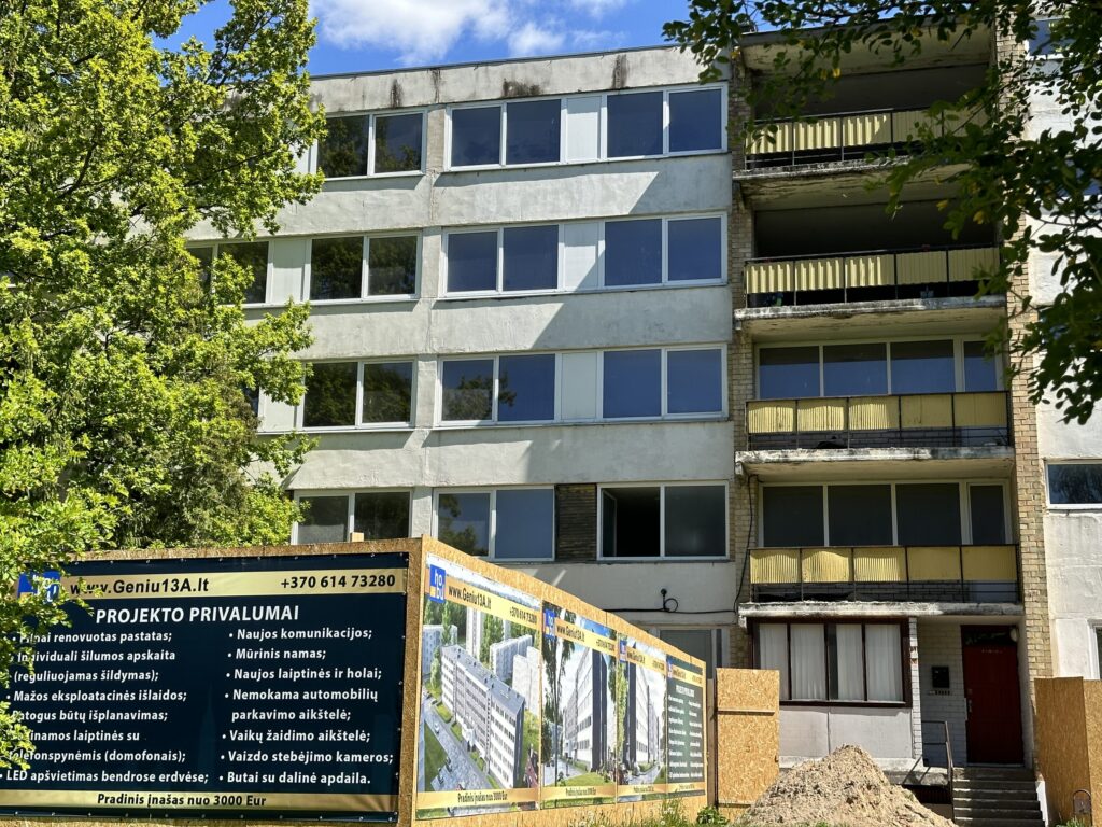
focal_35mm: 48
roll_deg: -1.9
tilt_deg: +13.9
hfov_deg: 39.7
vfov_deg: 30.3
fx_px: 1528
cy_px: 414
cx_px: 551
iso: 64
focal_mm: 6.86
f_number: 1.78
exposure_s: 1/2667
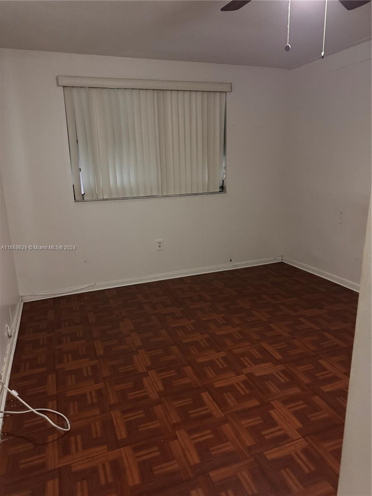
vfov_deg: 71.6
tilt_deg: -15.0
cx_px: 186
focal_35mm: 24
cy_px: 248
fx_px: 344
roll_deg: +2.0
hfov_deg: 56.8
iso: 1000
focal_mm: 6.76
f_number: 1.78
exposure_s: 1/30
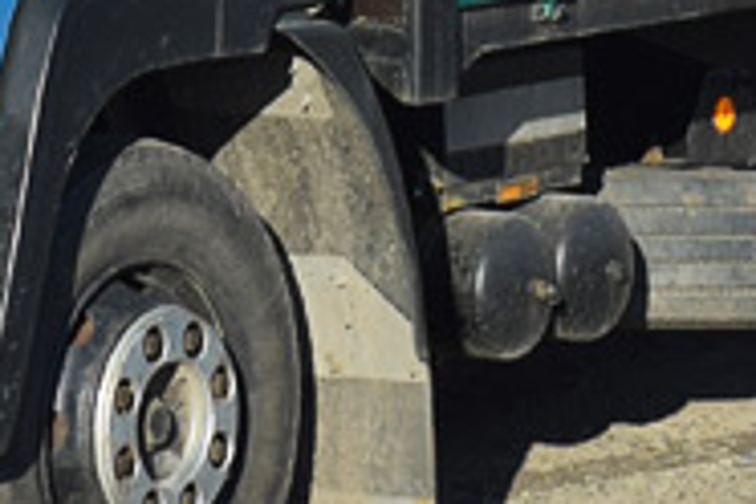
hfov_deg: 5.9
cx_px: 53
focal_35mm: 348
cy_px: -711
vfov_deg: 3.9
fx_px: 7307
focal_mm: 36
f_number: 5.6
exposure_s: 1/640
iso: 100
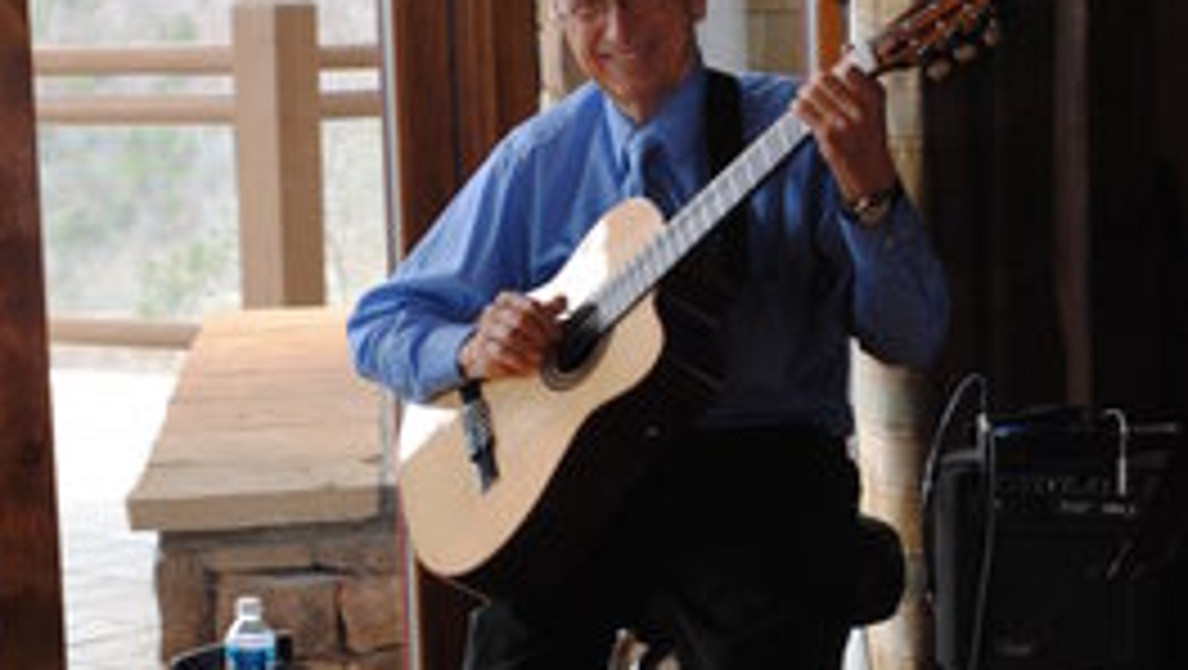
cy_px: 513
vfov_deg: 10.2
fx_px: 3752
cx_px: 590
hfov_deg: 18.0
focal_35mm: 119
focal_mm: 50
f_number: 5.6
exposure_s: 1/60
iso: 200
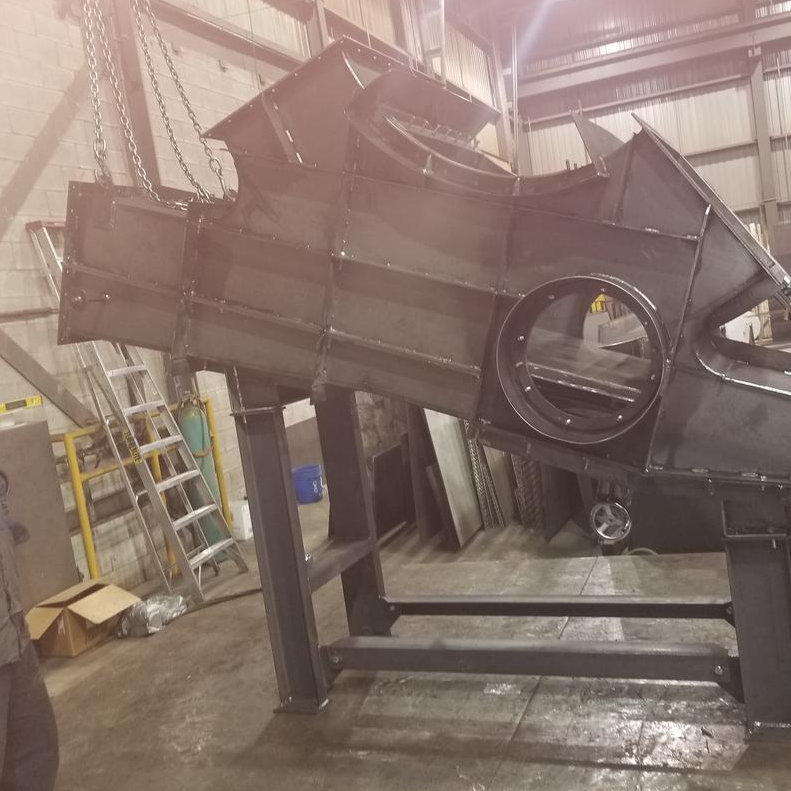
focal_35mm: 31
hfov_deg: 52.1
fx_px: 801
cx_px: 484
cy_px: 393
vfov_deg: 52.5
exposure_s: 1/15
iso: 125
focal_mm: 4.25
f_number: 1.7
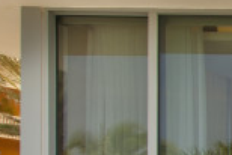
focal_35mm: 93
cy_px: 214
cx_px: 592
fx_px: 600
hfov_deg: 13.7
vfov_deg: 14.0
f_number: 13
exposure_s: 1/125
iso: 200
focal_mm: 14
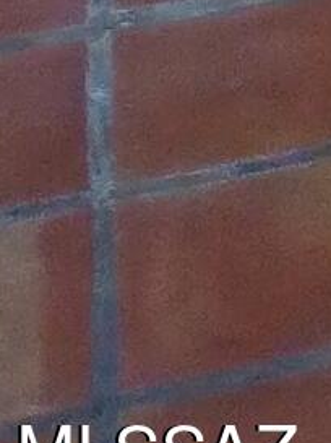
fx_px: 2326
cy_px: -729
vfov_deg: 9.3
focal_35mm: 182
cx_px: 753
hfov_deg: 7.7
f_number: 2.4
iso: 233
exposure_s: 1/30
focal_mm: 2.38
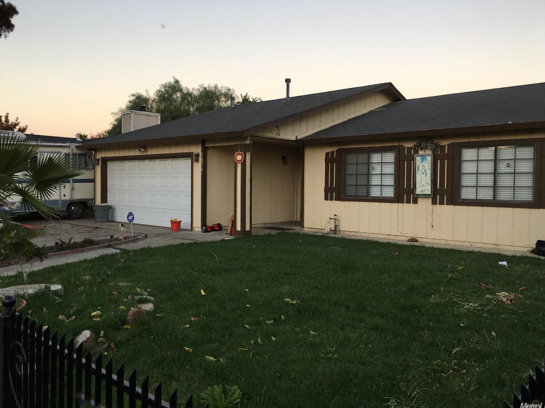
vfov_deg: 46.8
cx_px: 276
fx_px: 472
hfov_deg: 60.0
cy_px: 199
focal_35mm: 30
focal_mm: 4.15
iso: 25
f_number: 2.2
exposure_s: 1/60
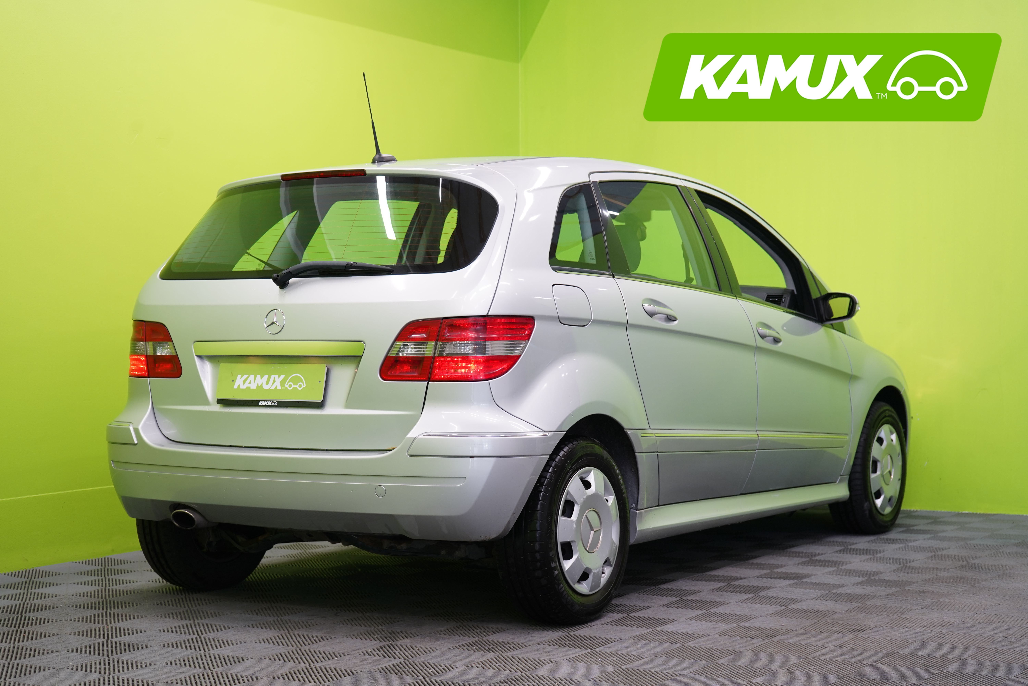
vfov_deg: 23.0
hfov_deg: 33.9
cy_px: 343
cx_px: 514
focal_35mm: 59
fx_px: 1685
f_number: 5
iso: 400
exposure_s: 1/30
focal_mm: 59
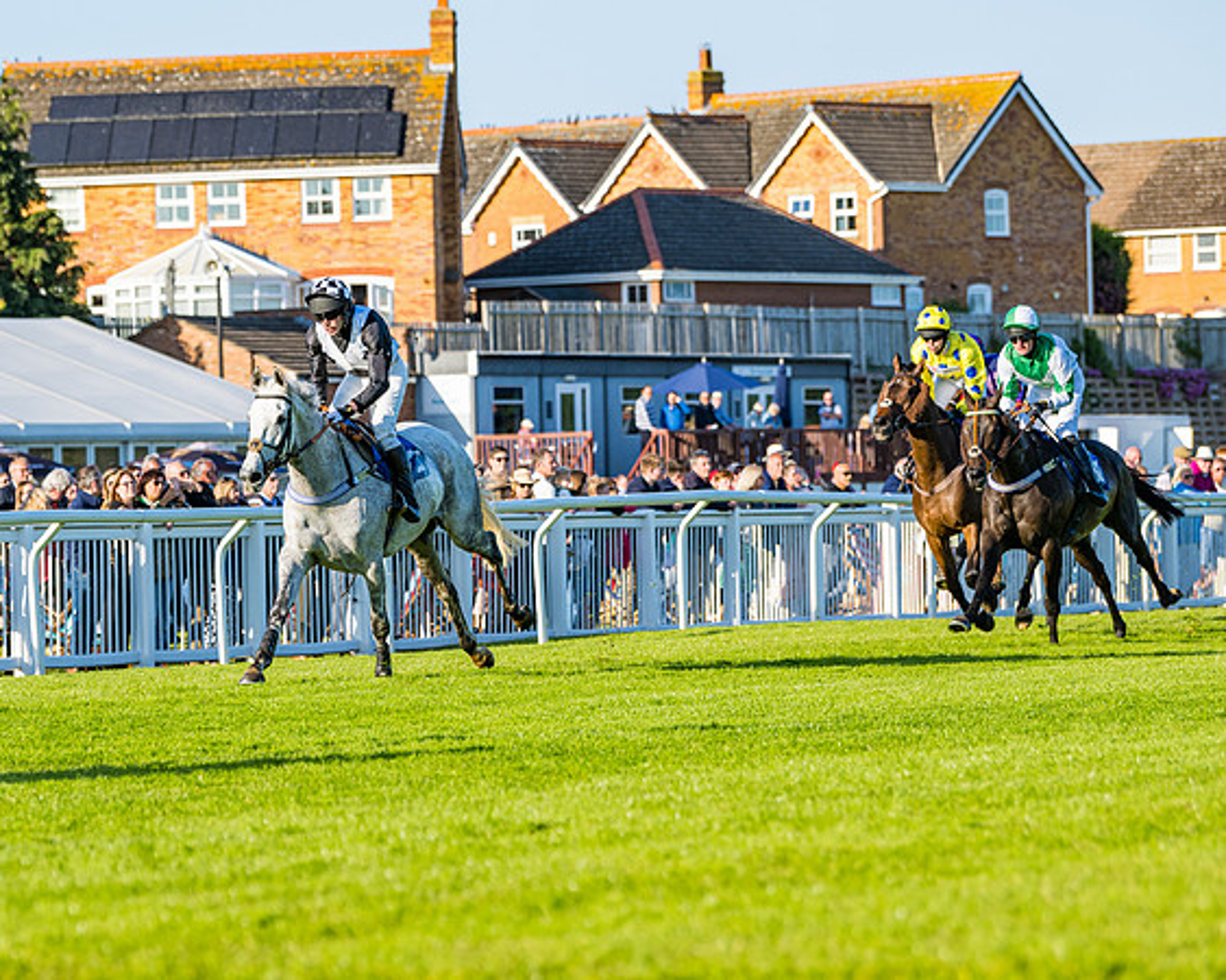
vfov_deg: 7.7
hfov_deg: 9.6
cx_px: 375
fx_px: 7299
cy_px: 538
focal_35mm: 201
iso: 200
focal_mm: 135
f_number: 4
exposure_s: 1/1250
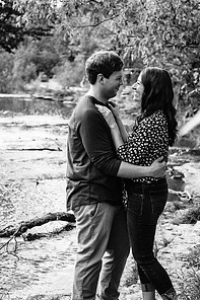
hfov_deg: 17.2
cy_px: 138
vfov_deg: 25.7
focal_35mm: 79
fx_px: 659
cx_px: 116
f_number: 2.8
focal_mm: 52
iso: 320
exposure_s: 1/800
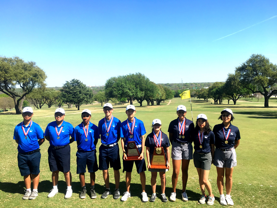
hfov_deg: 61.7
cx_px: 138
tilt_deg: -4.4
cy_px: 104
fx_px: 232
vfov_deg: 48.2
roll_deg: +1.5
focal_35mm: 29
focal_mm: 4.15
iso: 25
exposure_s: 1/1374
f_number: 2.2
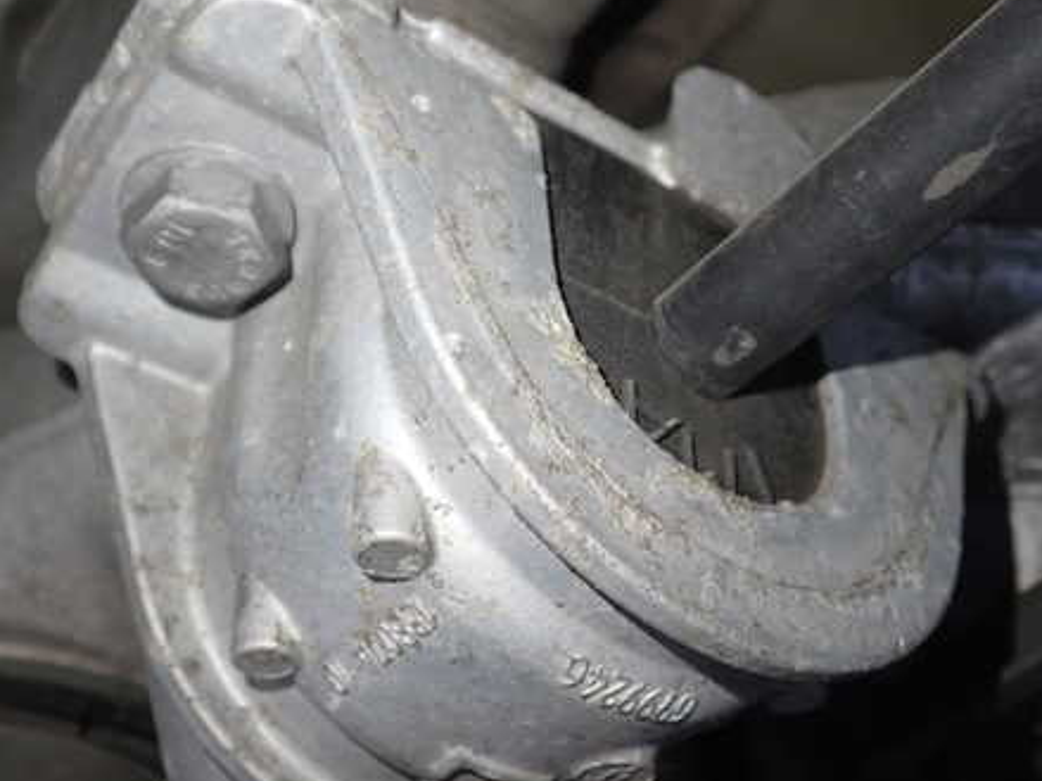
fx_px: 1234
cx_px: 501
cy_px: 401
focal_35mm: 41
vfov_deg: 35.1
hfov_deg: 45.8
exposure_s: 1/30
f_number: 2.3
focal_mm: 5.4
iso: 200
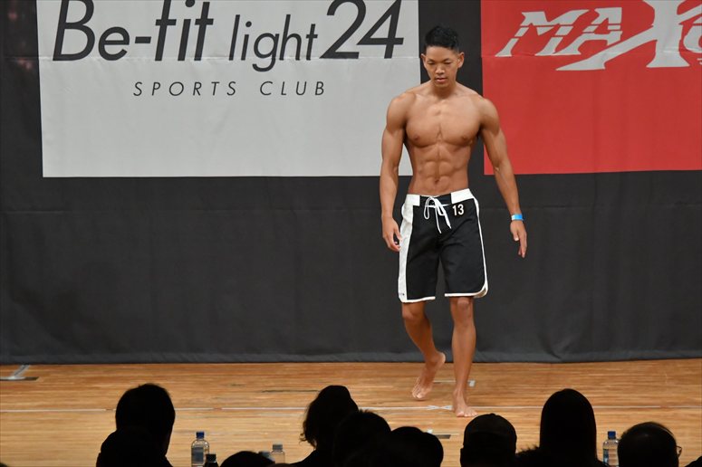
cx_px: 351
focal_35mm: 270
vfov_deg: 5.1
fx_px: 5262
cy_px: 234
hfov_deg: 7.6
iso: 6400
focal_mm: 180
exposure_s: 1/400
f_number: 5.6
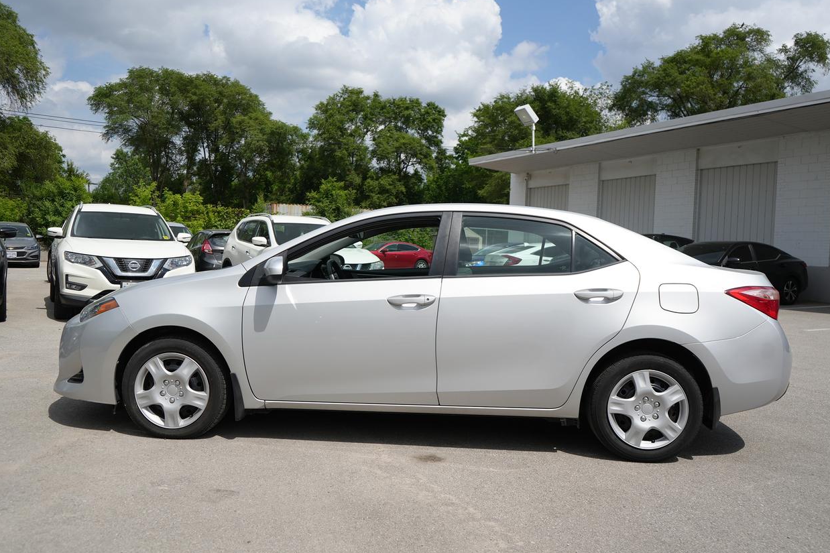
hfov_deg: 61.9
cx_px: 406
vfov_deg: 43.6
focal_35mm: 30
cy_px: 278
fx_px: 692
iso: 100
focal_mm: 29
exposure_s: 1/1250
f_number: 4.5
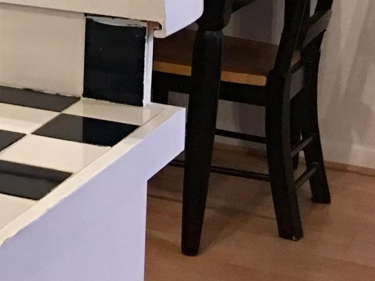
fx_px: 1376
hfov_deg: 13.0
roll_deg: +0.1
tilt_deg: -4.3
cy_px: -139
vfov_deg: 11.2
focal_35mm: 127
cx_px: -420
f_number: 2.2
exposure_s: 1/15
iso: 80
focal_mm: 4.15
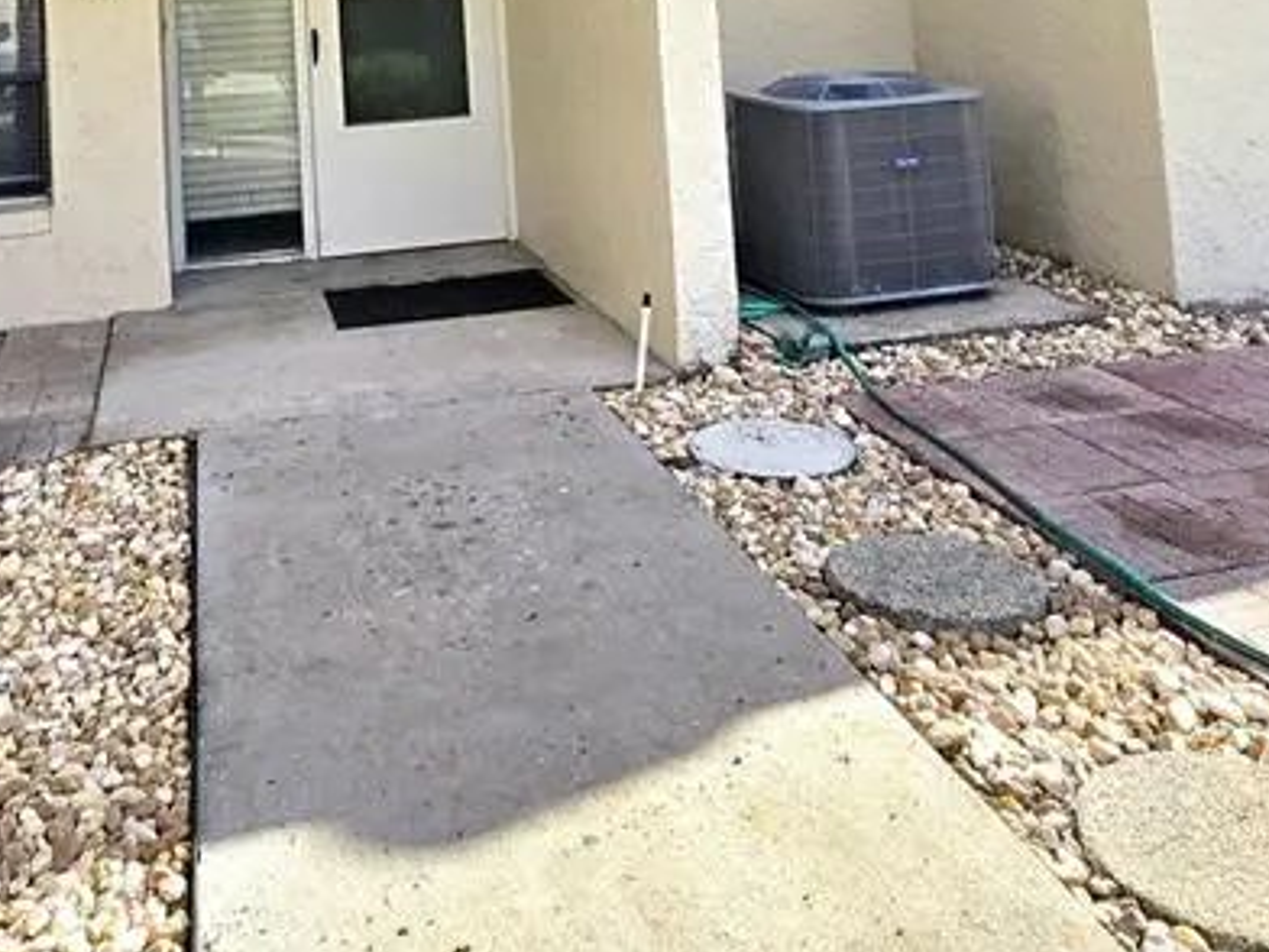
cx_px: 466
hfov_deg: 53.3
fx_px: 1246
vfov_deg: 34.1
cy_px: -178
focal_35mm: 34
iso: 50
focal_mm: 2.2
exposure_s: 1/2500
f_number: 2.2
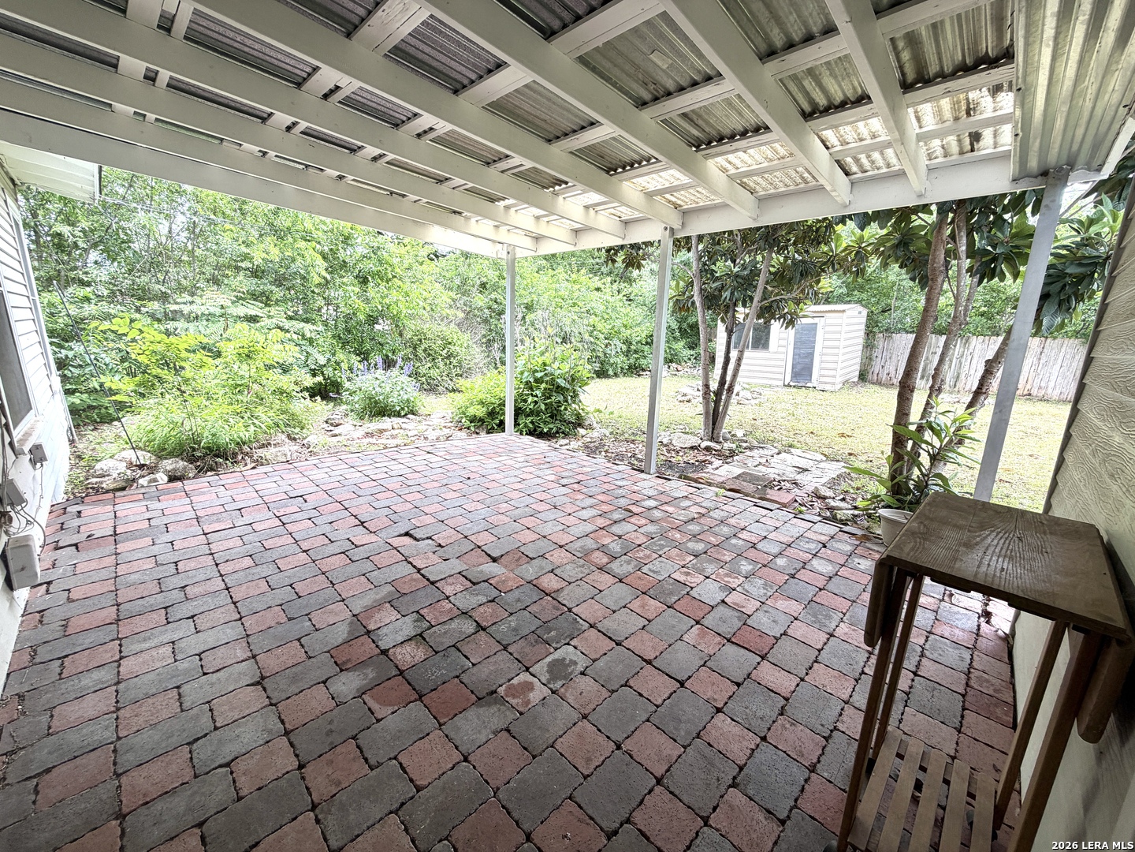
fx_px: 459
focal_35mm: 14
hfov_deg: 102.1
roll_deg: -0.7
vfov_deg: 85.7
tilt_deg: -11.8
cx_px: 568
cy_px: 426
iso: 40
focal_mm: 2.22
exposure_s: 1/199
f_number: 2.2
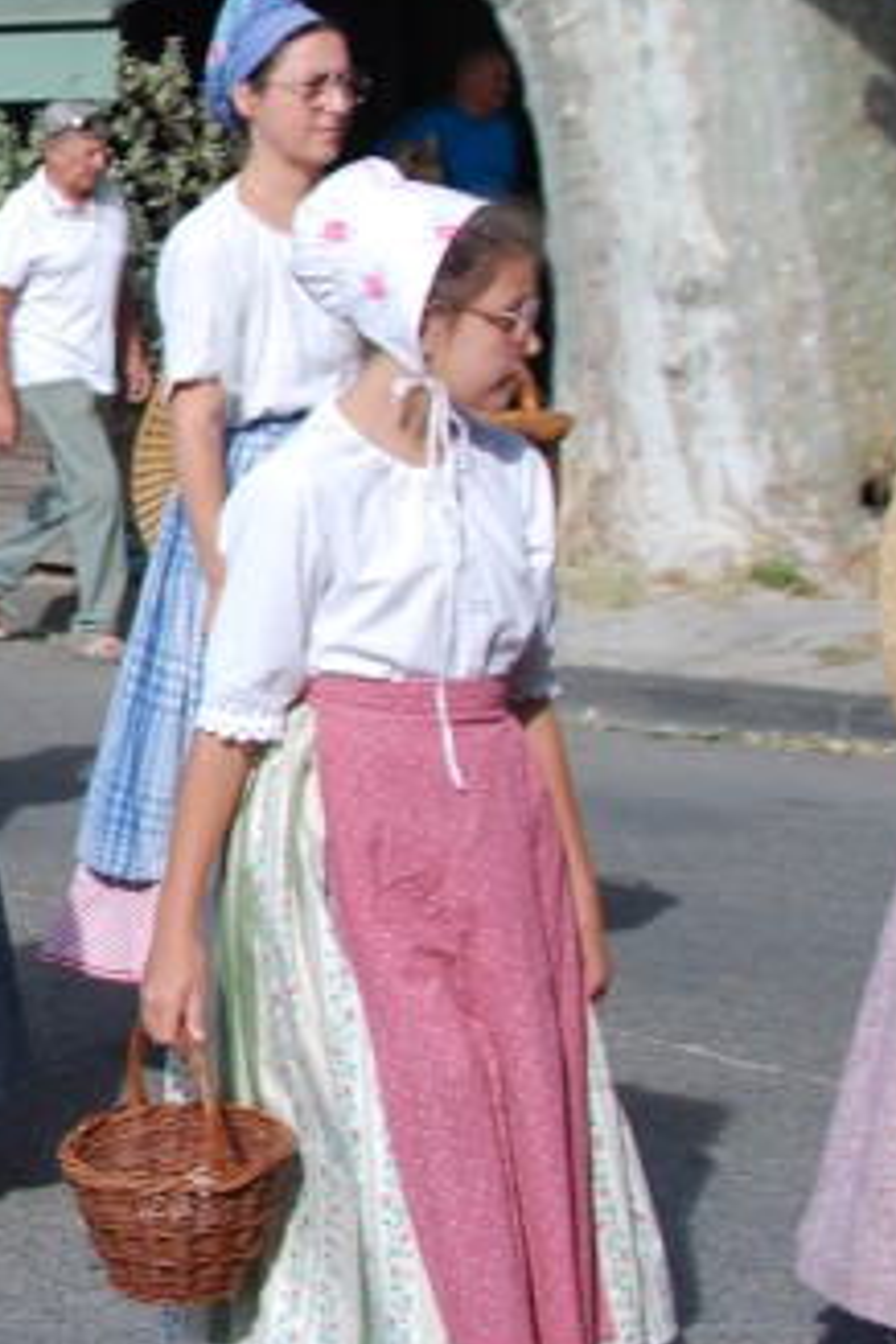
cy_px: 386
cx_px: -760
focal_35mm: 107
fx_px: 3994
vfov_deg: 19.0
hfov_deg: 11.7
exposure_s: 1/200
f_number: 7.1
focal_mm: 26
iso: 100
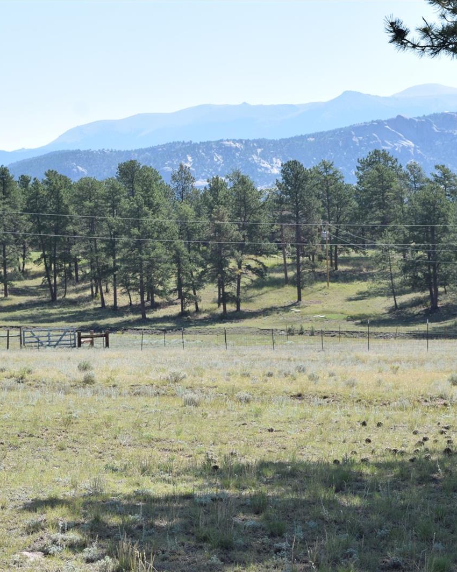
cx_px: 183
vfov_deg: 21.5
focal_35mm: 89
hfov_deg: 17.2
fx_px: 1505
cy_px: 286
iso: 100
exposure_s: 1/160
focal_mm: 42
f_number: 8
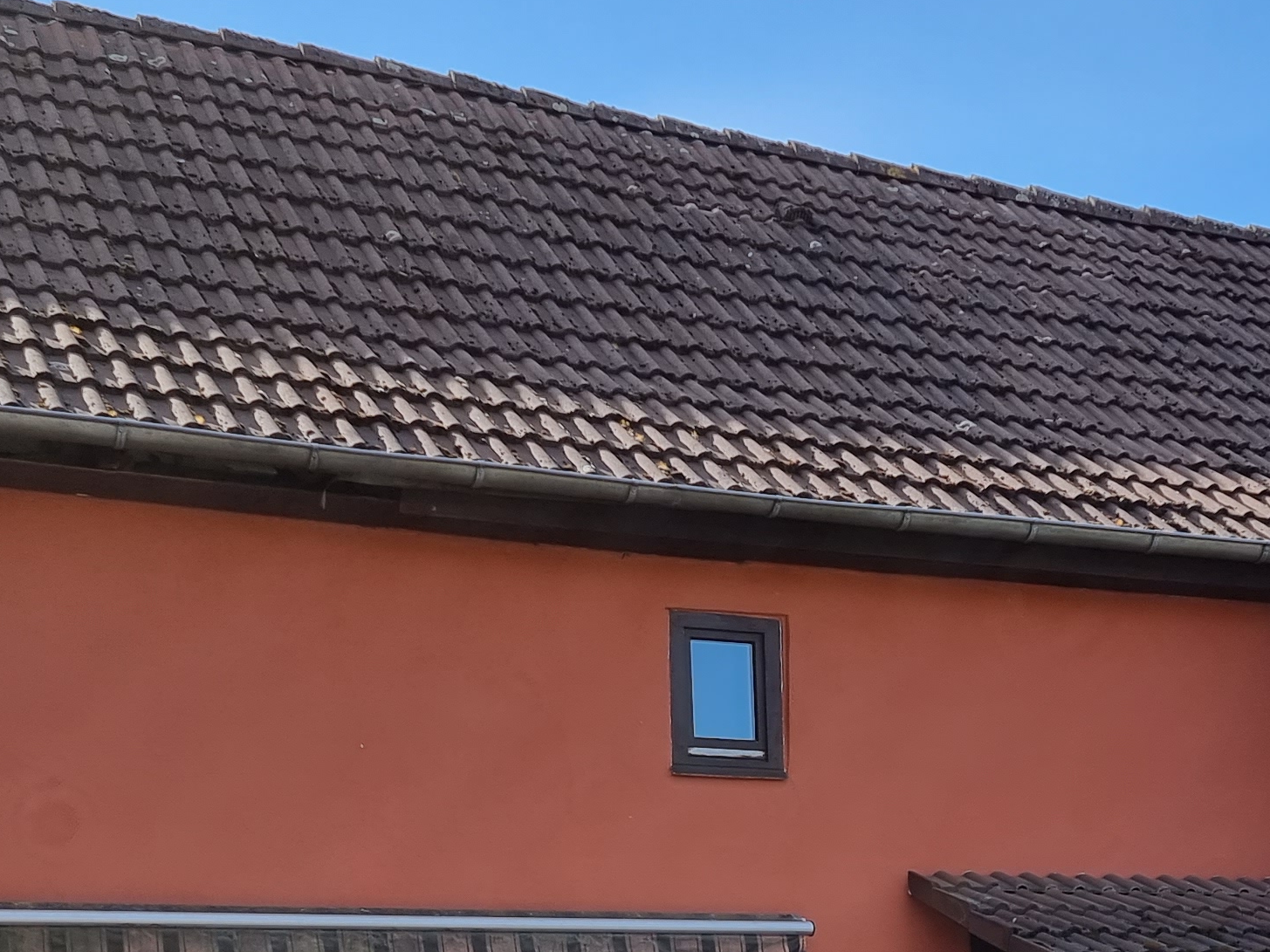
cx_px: 813
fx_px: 2421
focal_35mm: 66
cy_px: 1086
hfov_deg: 29.2
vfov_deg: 21.0
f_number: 1.8
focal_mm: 6.7
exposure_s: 1/481
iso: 50
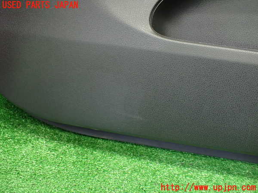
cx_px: 129
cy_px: 96
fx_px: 224
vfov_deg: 46.8
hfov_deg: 60.0
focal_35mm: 30
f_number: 2.3
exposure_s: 1/60
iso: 800
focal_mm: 5.4
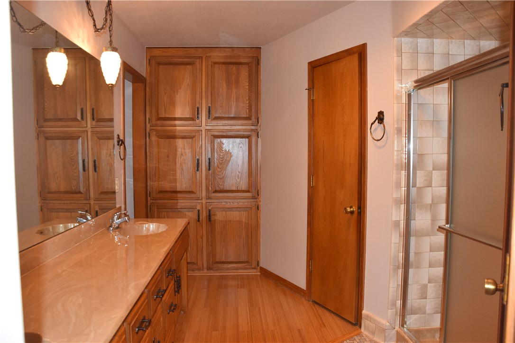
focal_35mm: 27
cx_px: 258
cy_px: 172
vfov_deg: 47.9
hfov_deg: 67.4
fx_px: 386
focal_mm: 18
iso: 800
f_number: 4.5
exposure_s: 1/80
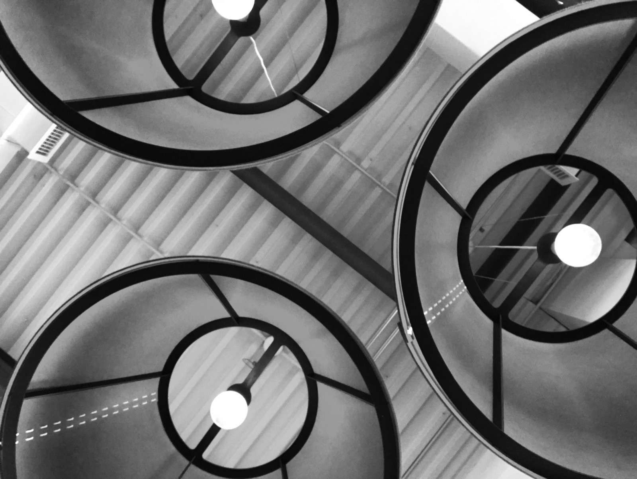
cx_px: 318
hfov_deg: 56.8
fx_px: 589
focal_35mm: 32
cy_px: 240
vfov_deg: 44.2
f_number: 2.2
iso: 125
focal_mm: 2.87
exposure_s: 1/30
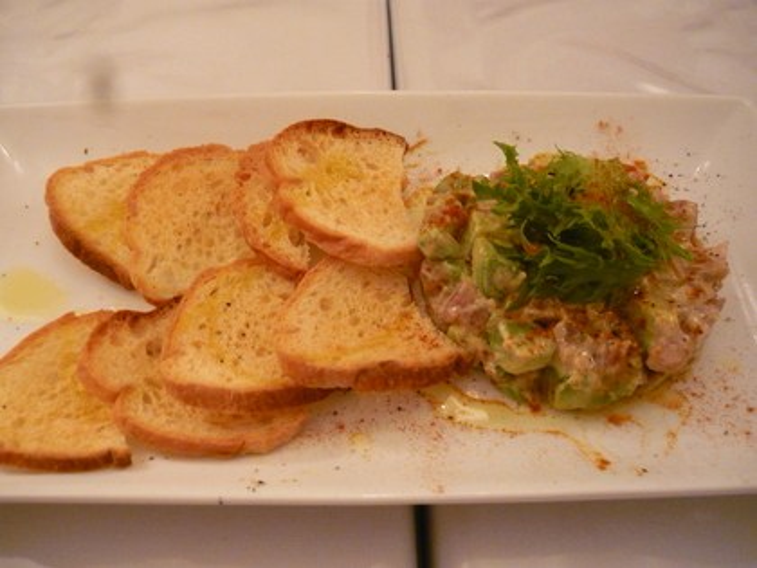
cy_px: 284
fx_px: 722
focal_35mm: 33
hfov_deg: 55.4
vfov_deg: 42.9
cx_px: 378
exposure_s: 1/10
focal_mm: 5.5
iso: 400
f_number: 2.8
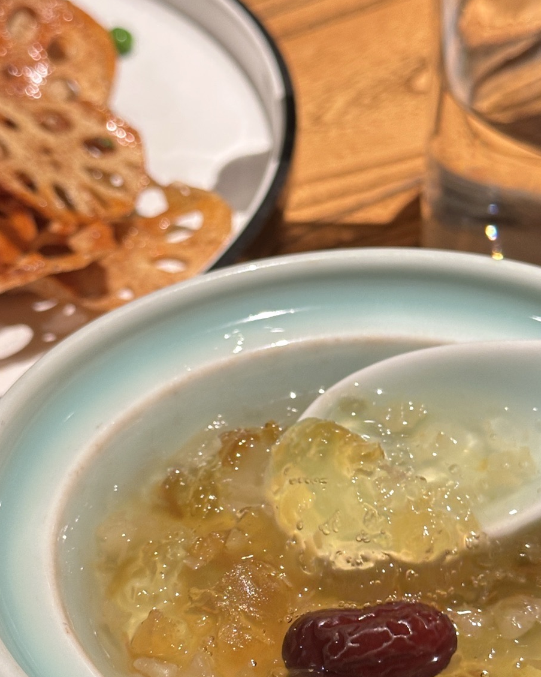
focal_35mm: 83
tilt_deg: -39.7
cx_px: 276
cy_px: 460
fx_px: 1661
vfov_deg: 22.9
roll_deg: +3.1
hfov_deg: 18.5
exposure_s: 1/33
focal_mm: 6.86
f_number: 1.78
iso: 200
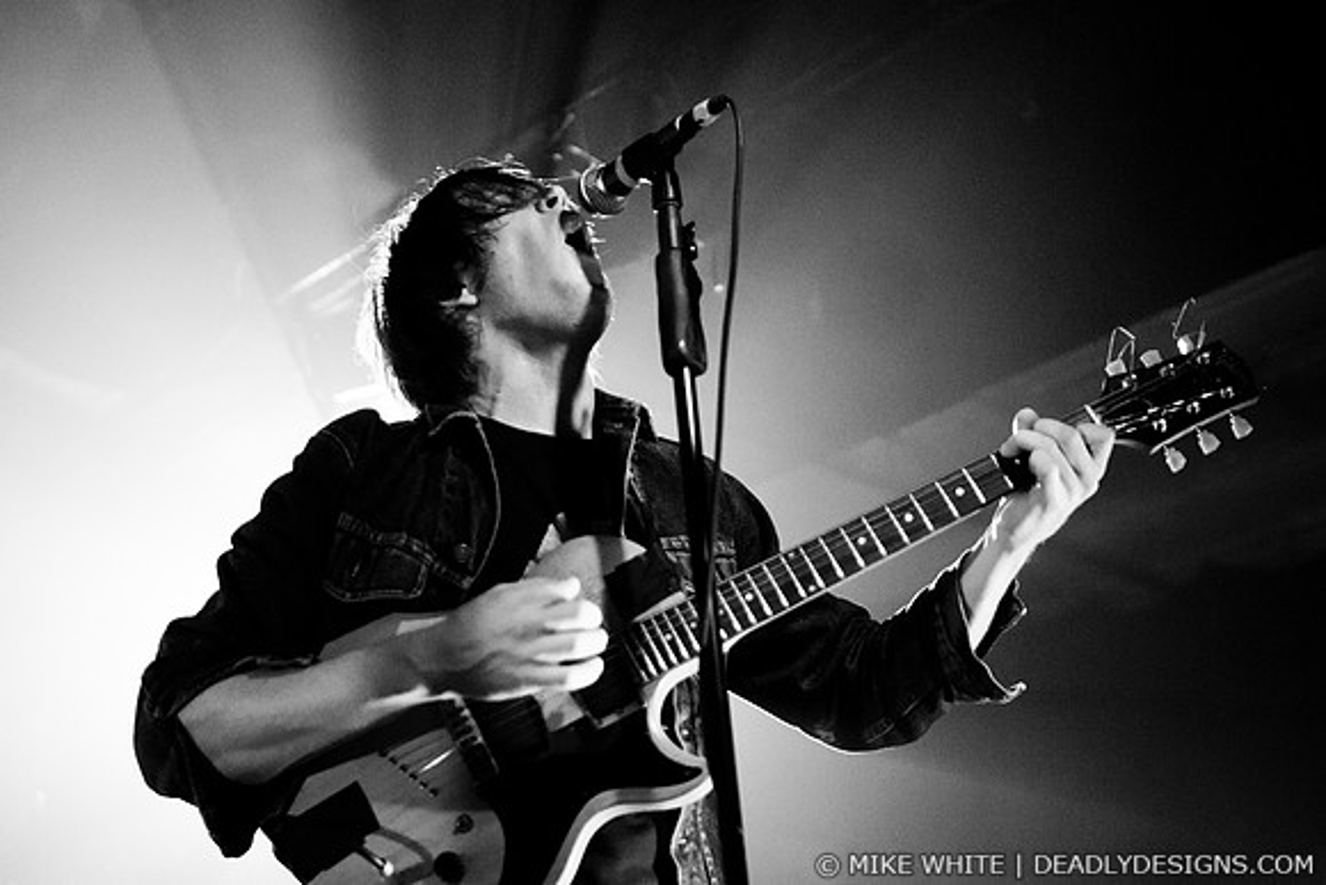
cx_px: 663
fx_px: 1658
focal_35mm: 45
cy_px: 442
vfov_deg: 29.9
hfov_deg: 43.6
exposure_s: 1/250
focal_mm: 30
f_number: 1.8
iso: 1000
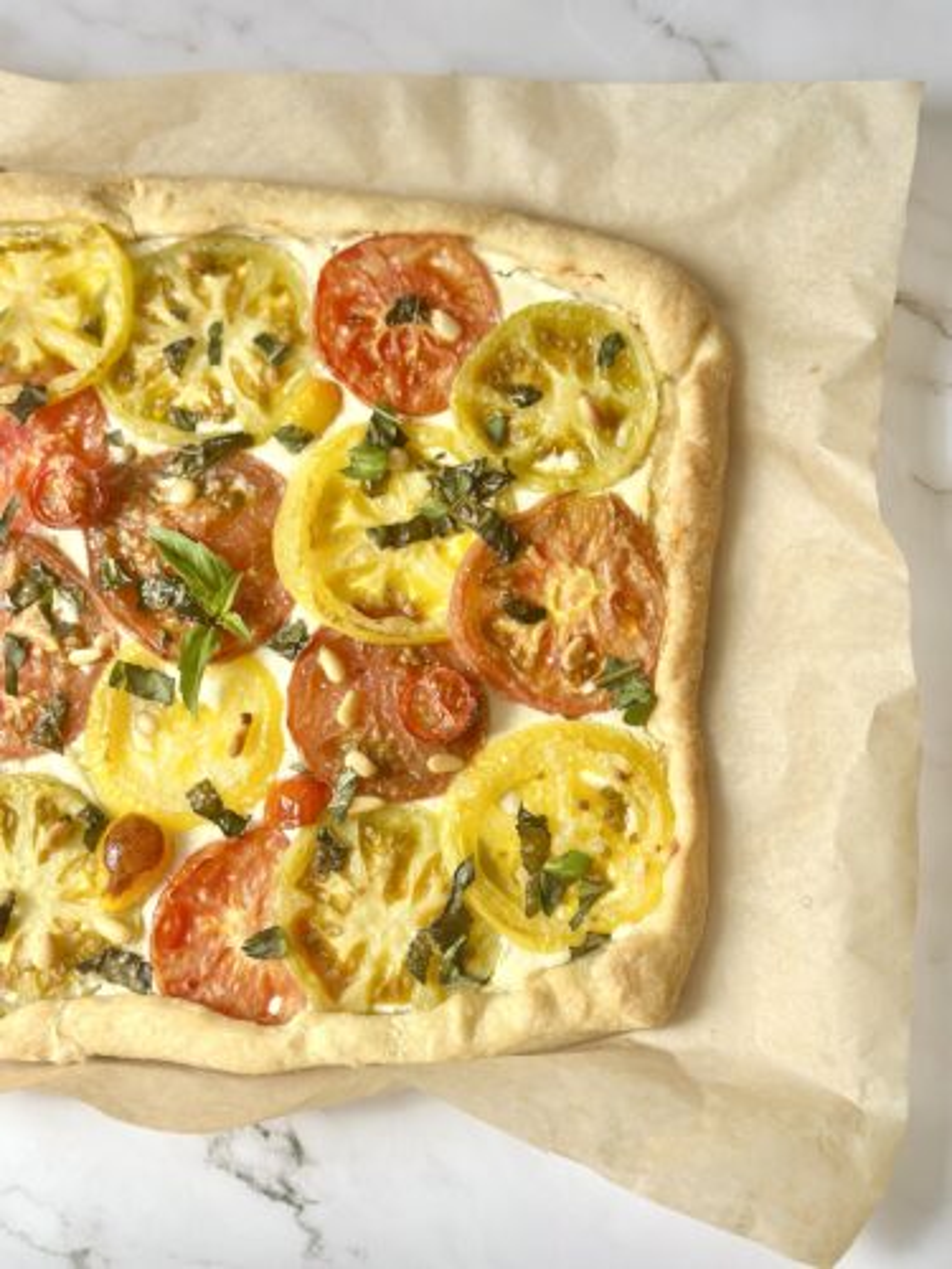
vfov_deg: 39.7
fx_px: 1760
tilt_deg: -82.8
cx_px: 476
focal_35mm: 48
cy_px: 634
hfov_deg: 30.3
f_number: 1.78
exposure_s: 1/1357
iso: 80
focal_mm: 6.86
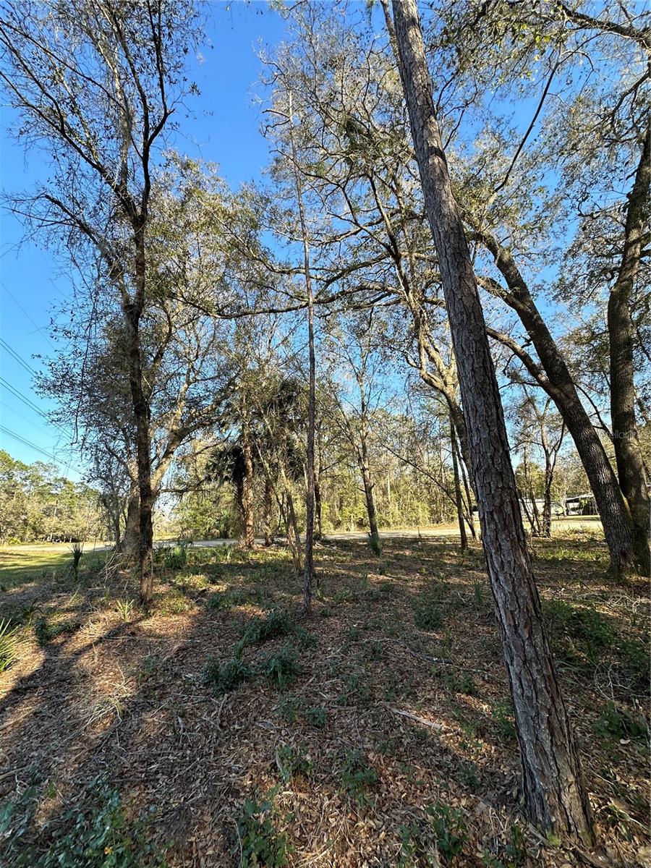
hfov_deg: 85.7
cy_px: 434
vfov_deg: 102.1
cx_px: 326
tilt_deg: +16.8
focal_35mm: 14
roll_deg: +2.4
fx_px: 351
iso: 40
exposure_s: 1/425
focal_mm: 2.22
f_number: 2.2
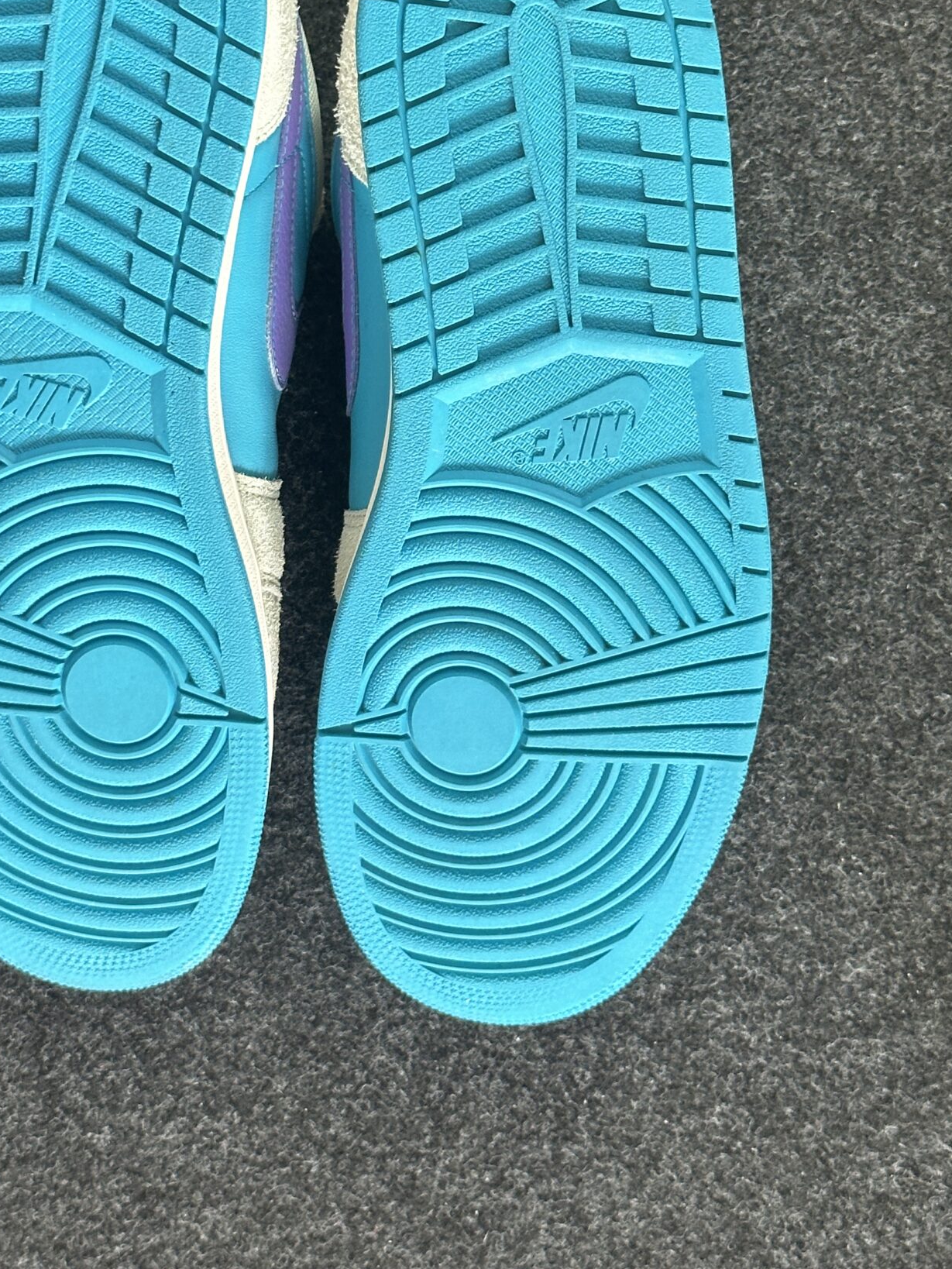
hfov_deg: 19.6
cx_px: 352
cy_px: 502
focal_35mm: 75
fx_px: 2749
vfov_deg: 25.9
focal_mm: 6.86
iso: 200
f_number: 1.78
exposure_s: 1/50
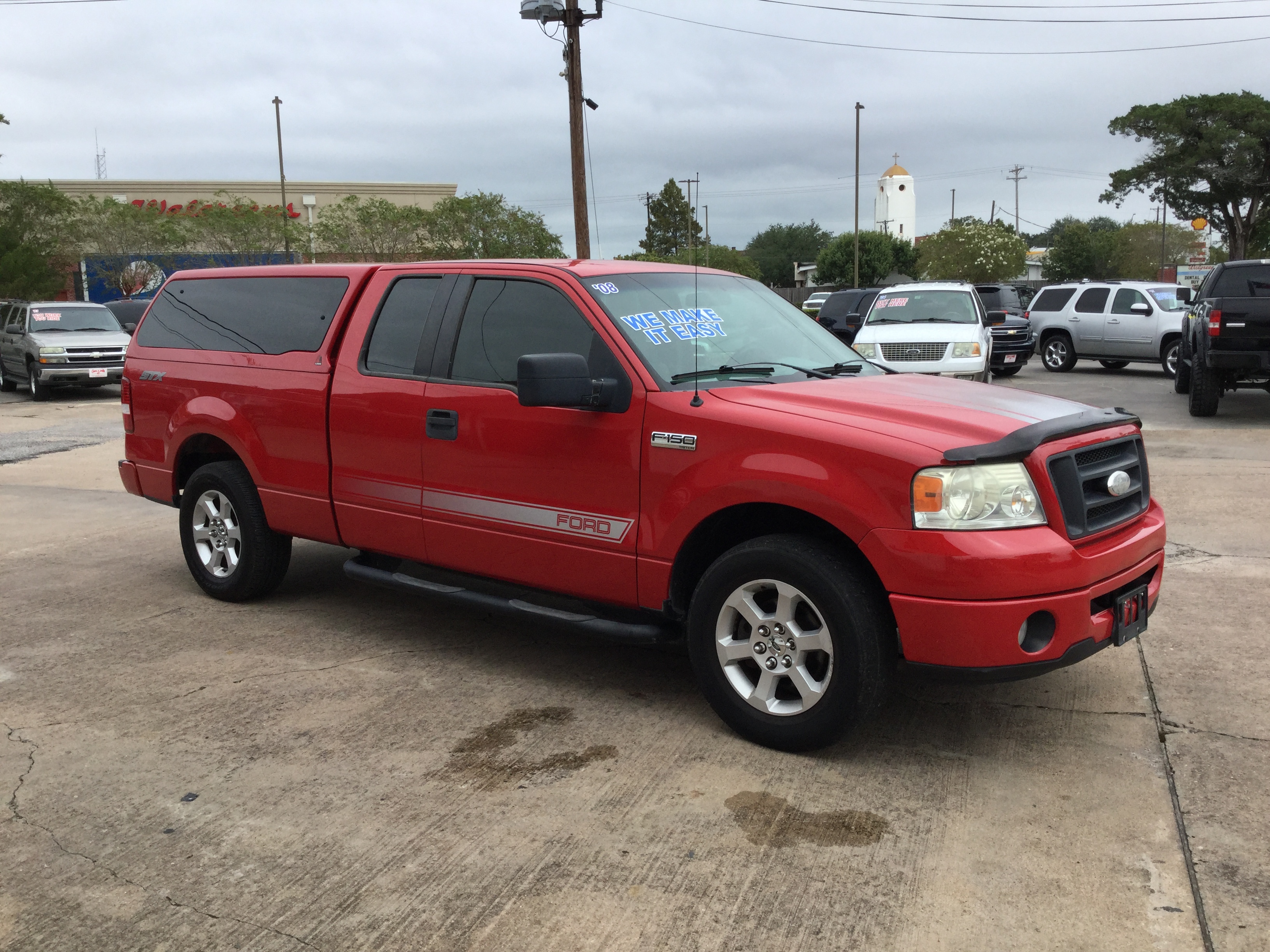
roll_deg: +0.2
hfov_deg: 58.4
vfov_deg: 45.4
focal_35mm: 31
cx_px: 635
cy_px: 476
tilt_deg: -8.5
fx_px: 1137
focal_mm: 3.3
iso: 25
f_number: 2.4
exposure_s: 1/936
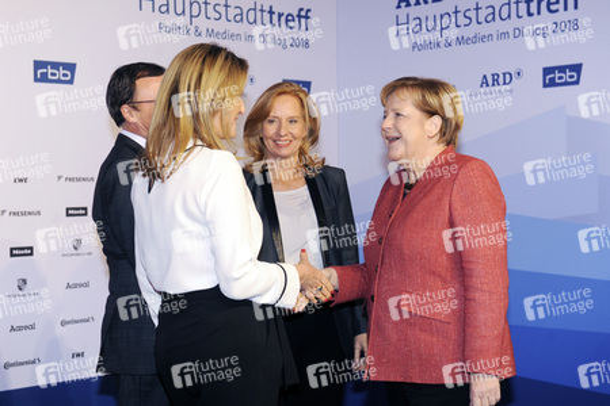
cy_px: 203
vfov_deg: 21.9
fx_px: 1050
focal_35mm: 62
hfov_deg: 32.4
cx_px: 305
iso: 800
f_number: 4
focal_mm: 62
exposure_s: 1/160
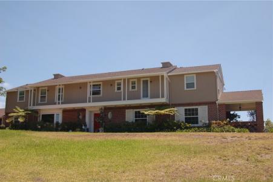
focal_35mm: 36
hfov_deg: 53.2
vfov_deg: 36.8
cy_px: 91
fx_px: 273
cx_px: 136
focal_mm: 24
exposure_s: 1/500
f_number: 7.1
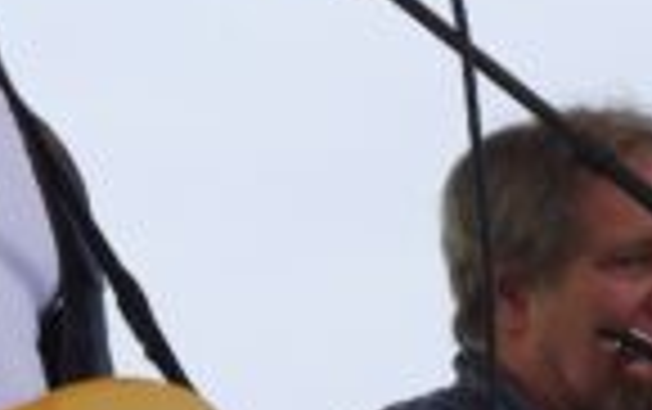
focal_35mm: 354
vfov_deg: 3.7
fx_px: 6298
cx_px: 328
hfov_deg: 5.9
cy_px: 149
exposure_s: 1/350
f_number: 6.7
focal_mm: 70
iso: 100
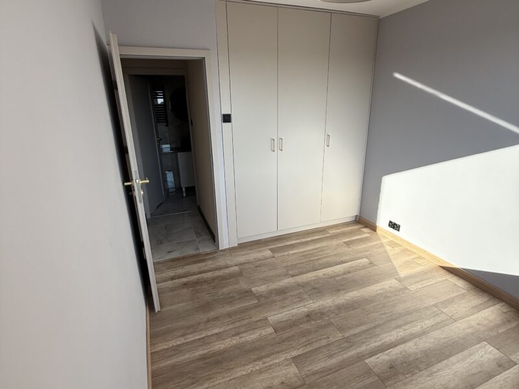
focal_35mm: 14
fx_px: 210
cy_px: 194
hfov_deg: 102.1
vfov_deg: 85.7
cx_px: 260
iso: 64
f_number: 2.2
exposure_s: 1/273
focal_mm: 2.22
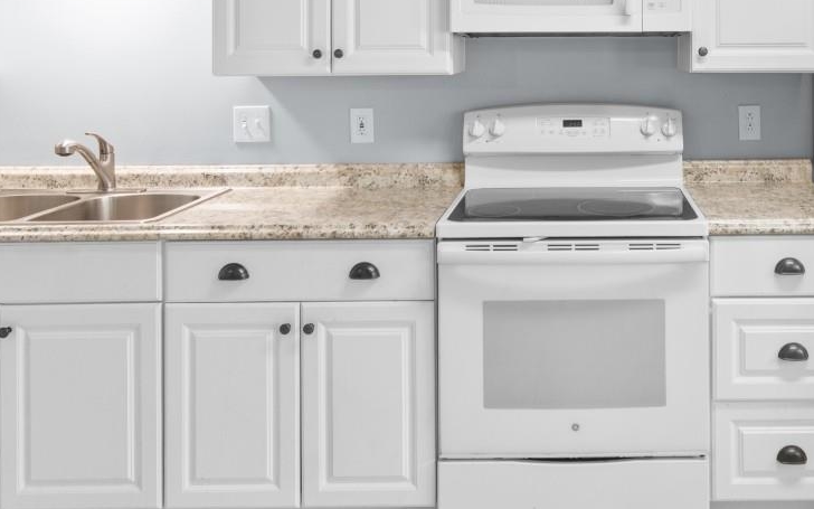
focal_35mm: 34
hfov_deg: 54.8
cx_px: 579
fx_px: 754
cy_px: 32
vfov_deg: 34.7
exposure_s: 1/5
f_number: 4.5
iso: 100
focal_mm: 10
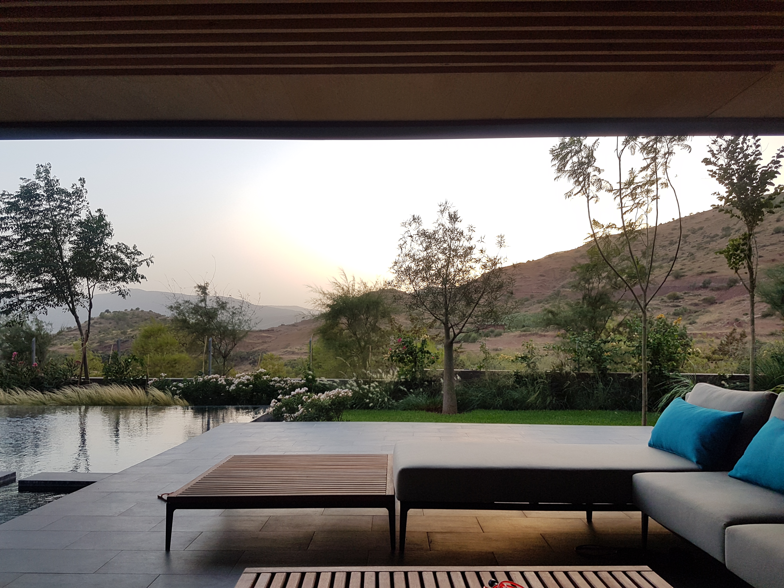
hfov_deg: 67.3
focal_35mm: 26
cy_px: 294
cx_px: 392
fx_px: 589
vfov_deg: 53.1
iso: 40
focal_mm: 4.2
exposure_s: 1/173
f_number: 1.7
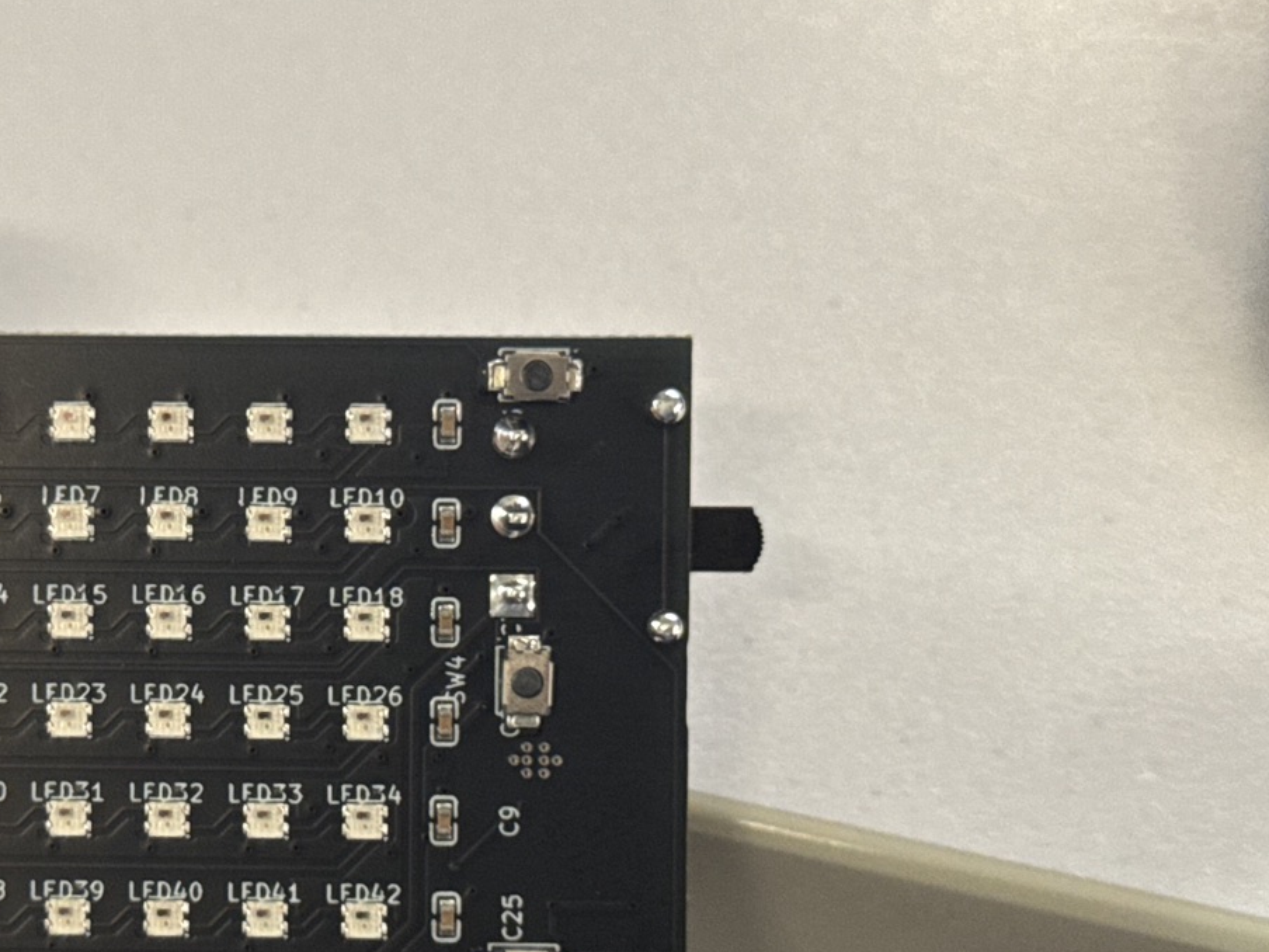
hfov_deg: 22.7
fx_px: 3116
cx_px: 225
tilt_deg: -54.8
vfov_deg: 17.3
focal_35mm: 85
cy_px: 598
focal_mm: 6.76
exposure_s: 1/40
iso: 250
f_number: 1.78
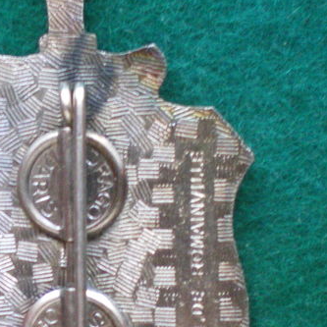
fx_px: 1079
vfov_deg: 17.1
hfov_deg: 17.0
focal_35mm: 101
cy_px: 263
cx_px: 38
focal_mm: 6.3
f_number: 3.1
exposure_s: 1/13
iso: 400
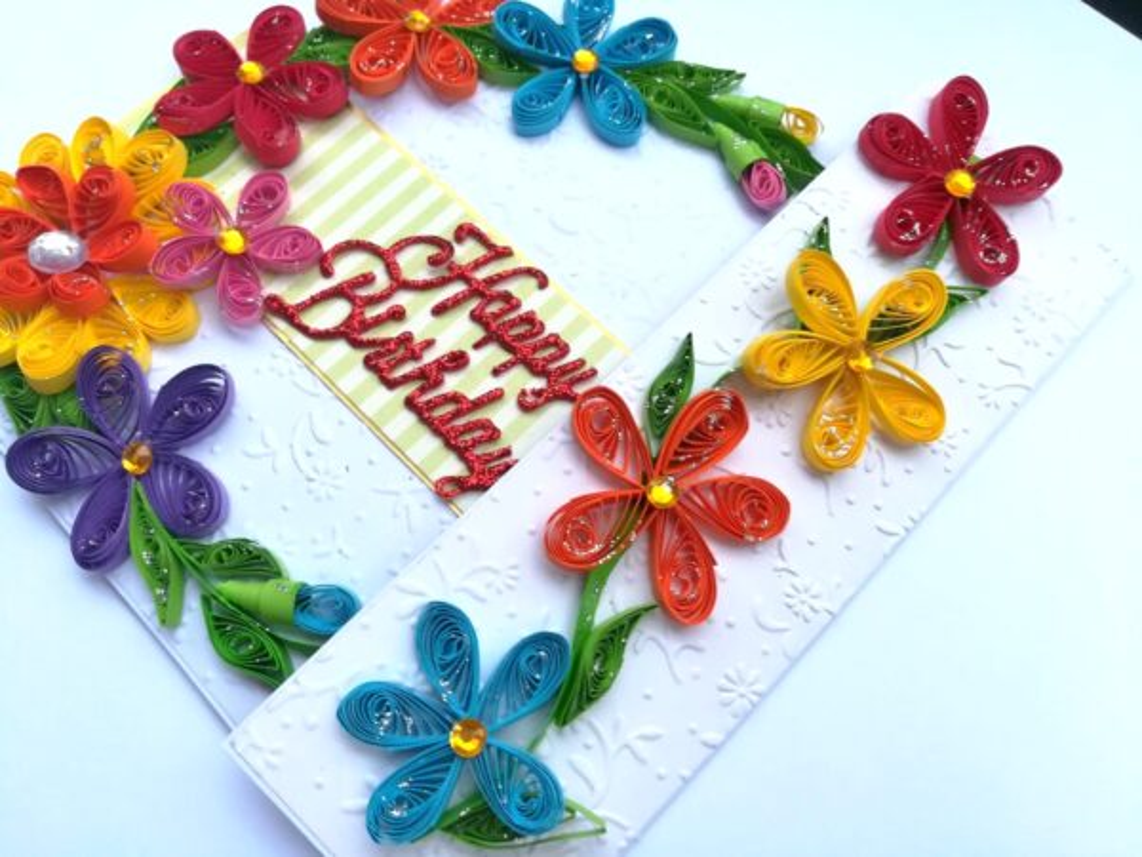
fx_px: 858
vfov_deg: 53.1
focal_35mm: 26
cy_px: 428
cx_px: 571
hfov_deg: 67.3
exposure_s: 1/30
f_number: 2.2
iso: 160
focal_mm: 3.83
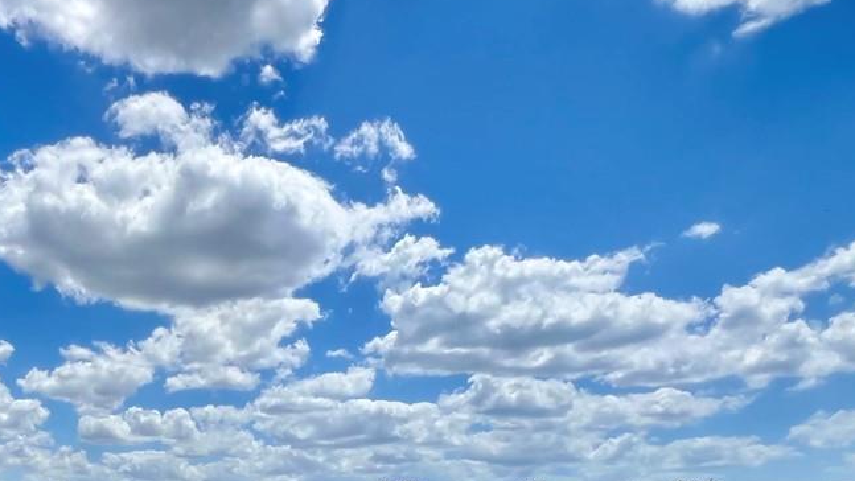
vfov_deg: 30.0
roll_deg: -1.2
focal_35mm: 35
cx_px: 155
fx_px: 794
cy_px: 540
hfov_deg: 52.5
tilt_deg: +0.0
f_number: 1.8
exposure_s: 1/2874
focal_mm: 1.57
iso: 32
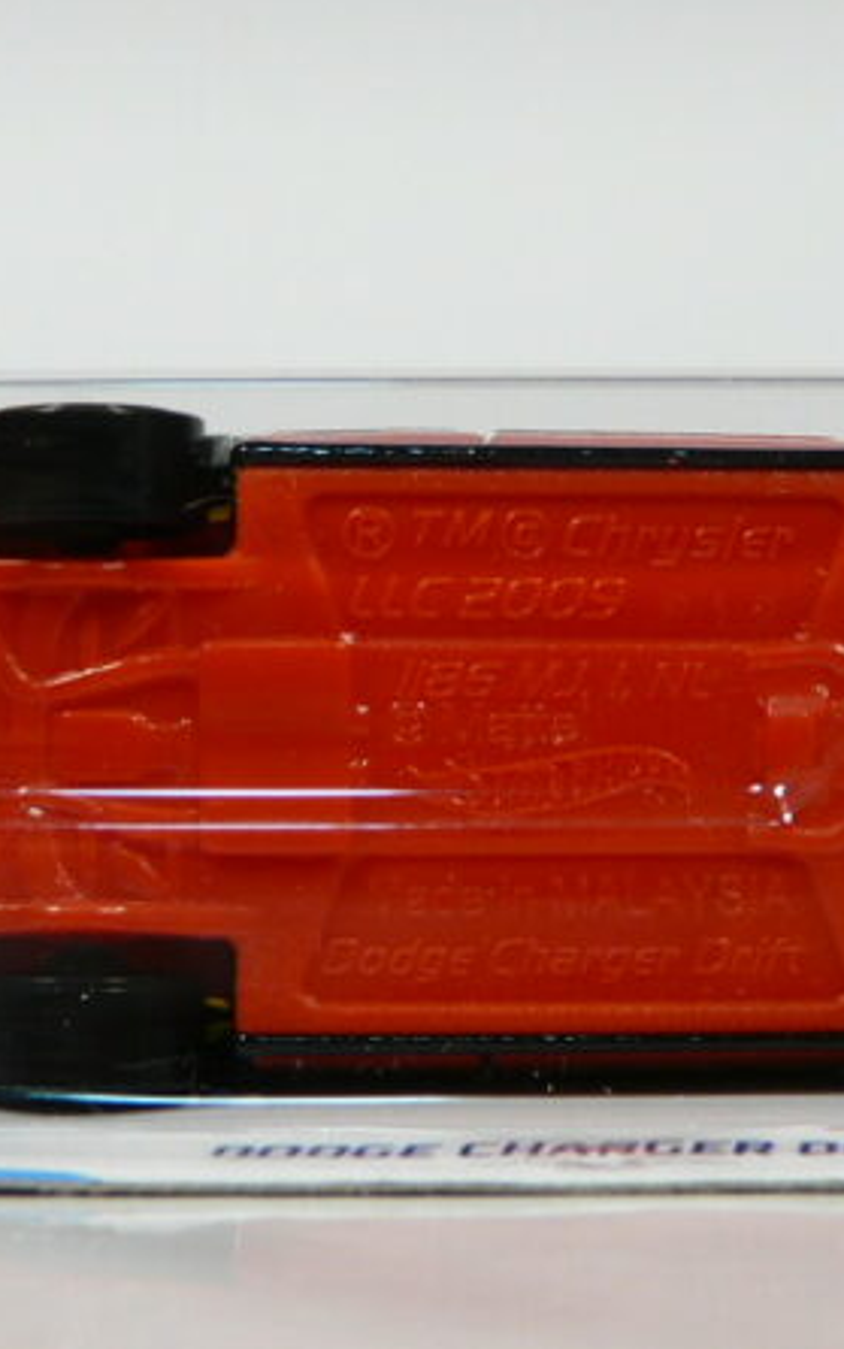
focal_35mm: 107
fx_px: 3935
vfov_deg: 19.5
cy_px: 671
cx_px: 551
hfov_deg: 12.2
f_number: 3.2
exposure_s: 1/50
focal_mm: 7.7
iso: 100
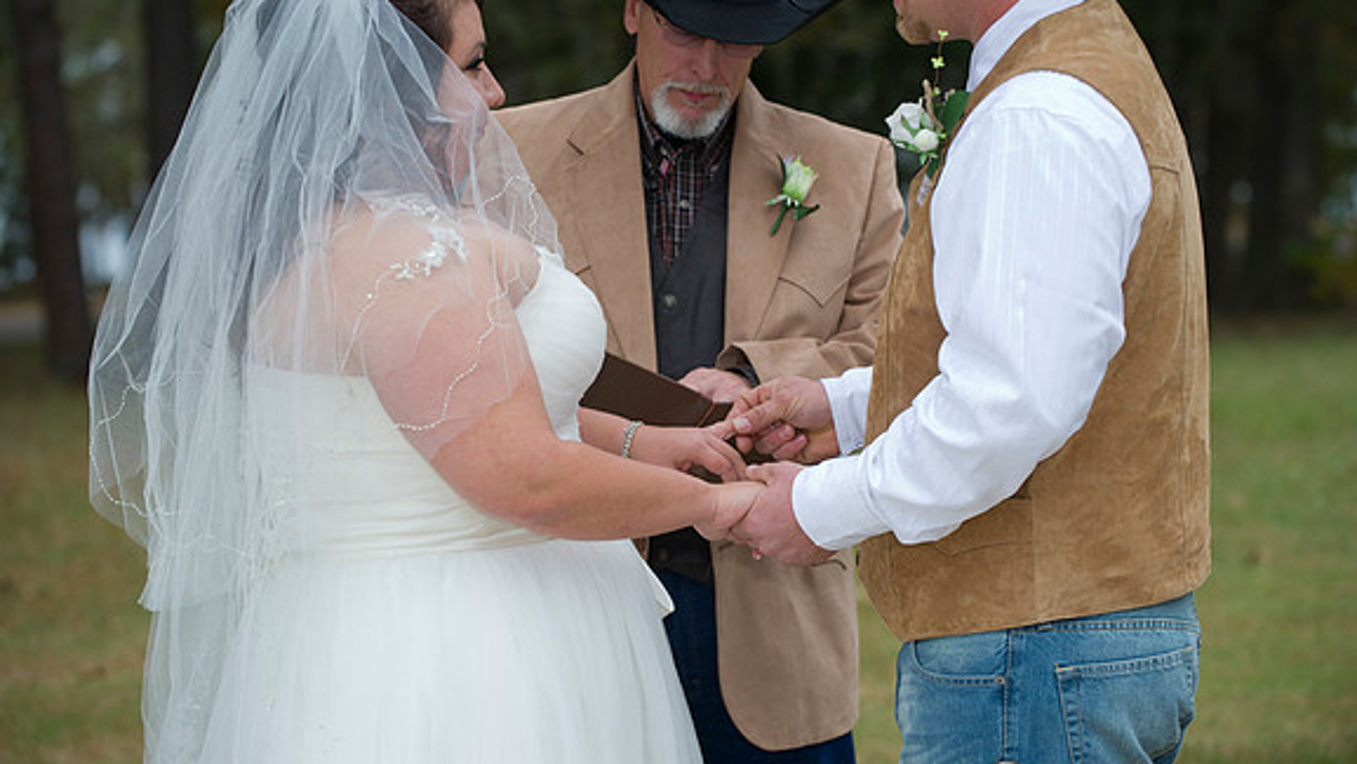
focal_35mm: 122
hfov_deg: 17.6
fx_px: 4391
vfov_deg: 9.9
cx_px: 677
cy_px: 317
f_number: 3.5
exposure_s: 1/100
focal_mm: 116
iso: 800
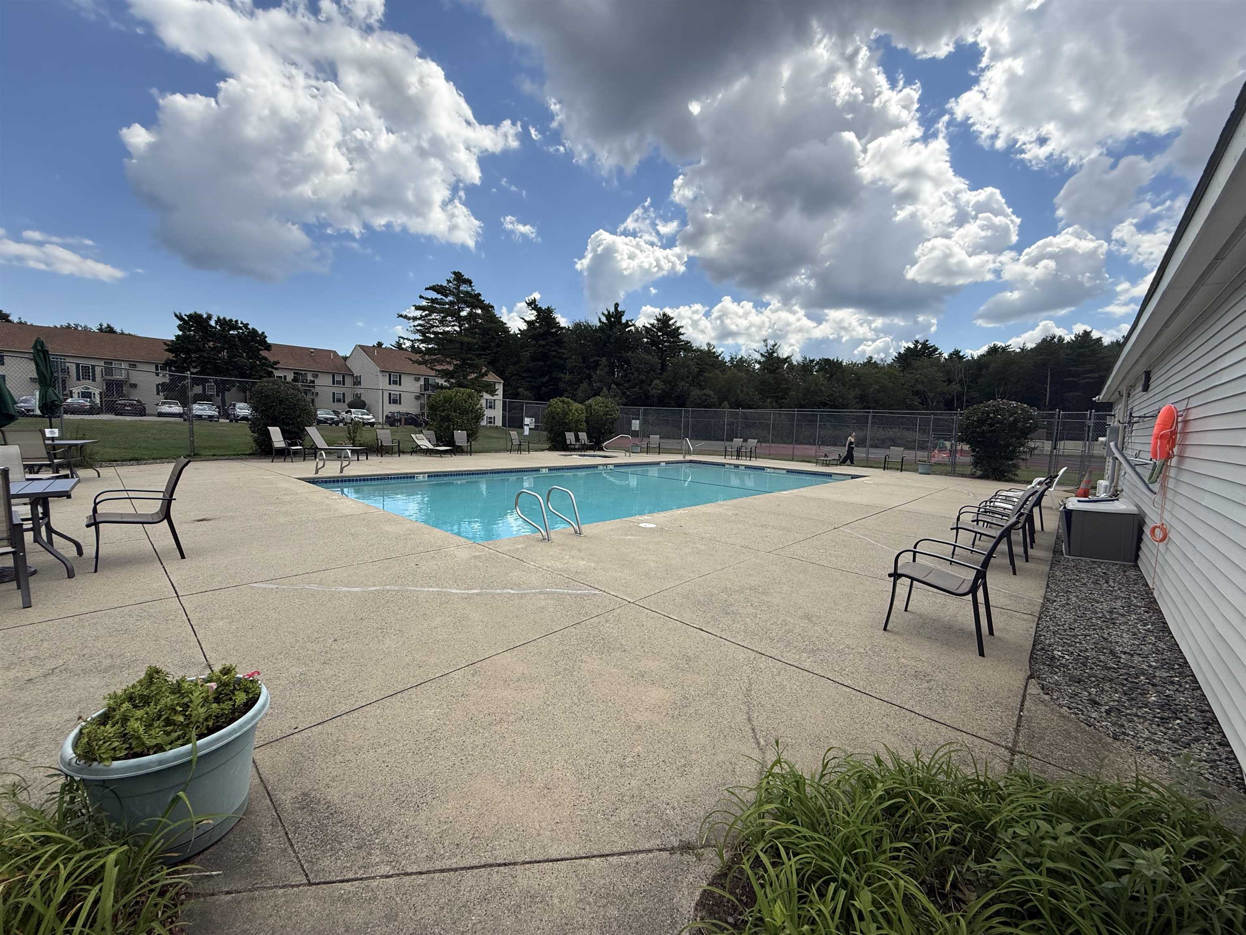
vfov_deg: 85.7
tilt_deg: -2.8
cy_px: 468
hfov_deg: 102.1
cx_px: 623
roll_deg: -1.5
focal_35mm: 14
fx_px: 504
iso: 64
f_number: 2.2
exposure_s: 1/2320
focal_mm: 2.22
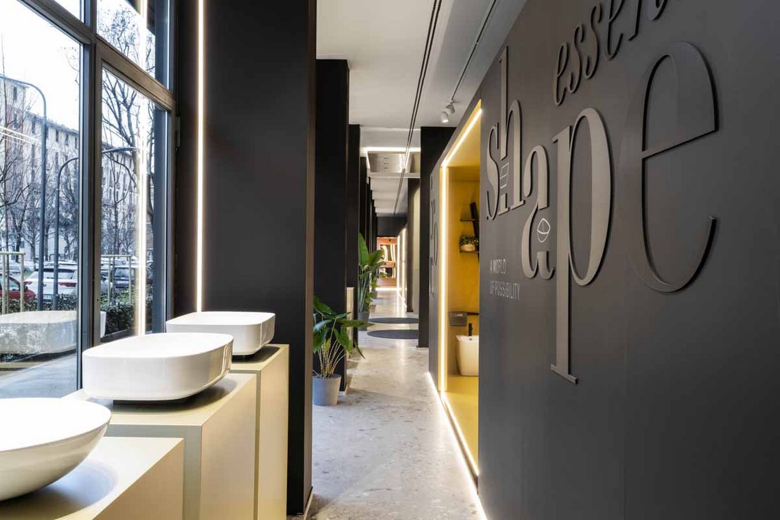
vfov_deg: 43.6
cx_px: 390
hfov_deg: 61.9
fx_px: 650
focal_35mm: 30
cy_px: 260
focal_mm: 30
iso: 200
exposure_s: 1/1.25
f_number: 18
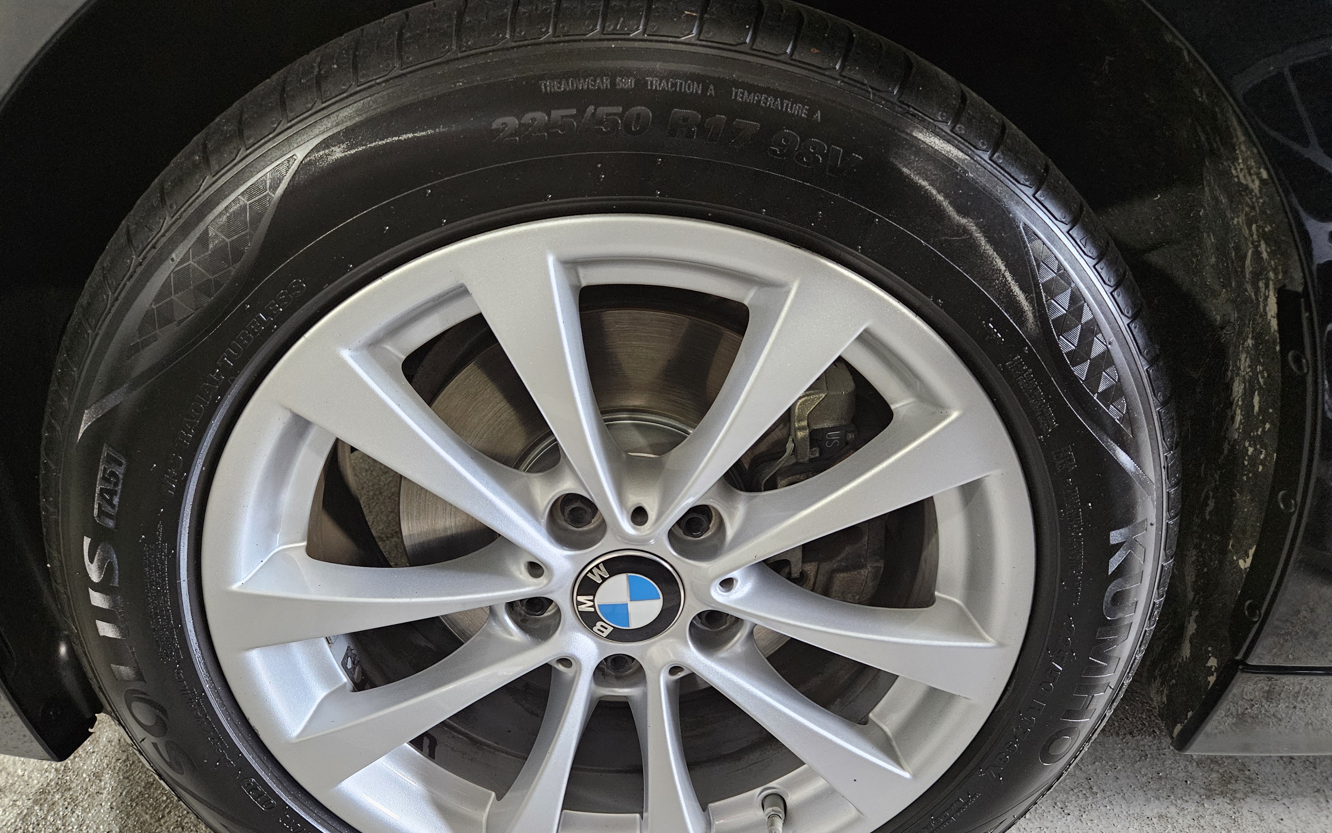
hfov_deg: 72.5
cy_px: 481
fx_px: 908
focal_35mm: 25
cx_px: 655
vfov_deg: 49.1
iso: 640
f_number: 1.8
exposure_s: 1/40
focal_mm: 5.4
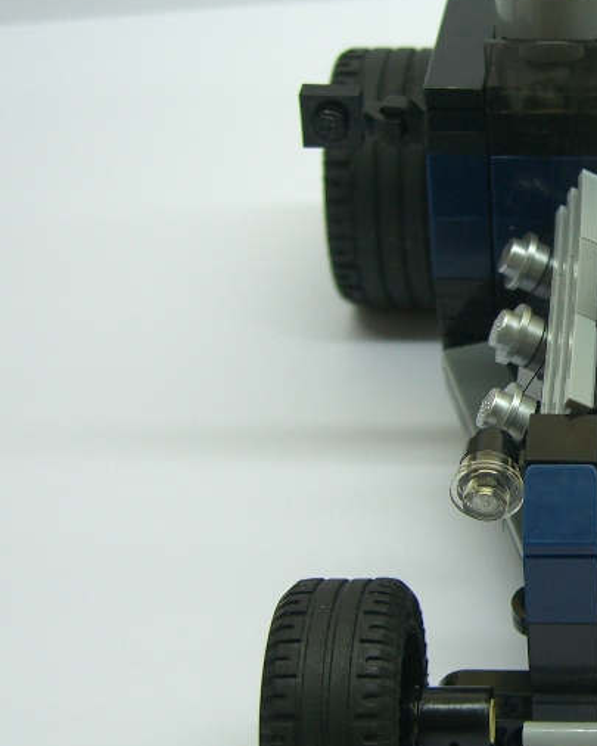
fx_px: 1656
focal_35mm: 75
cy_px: 379
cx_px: 672
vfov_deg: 25.4
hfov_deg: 19.5
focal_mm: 7.9
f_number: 2.8
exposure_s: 1/80
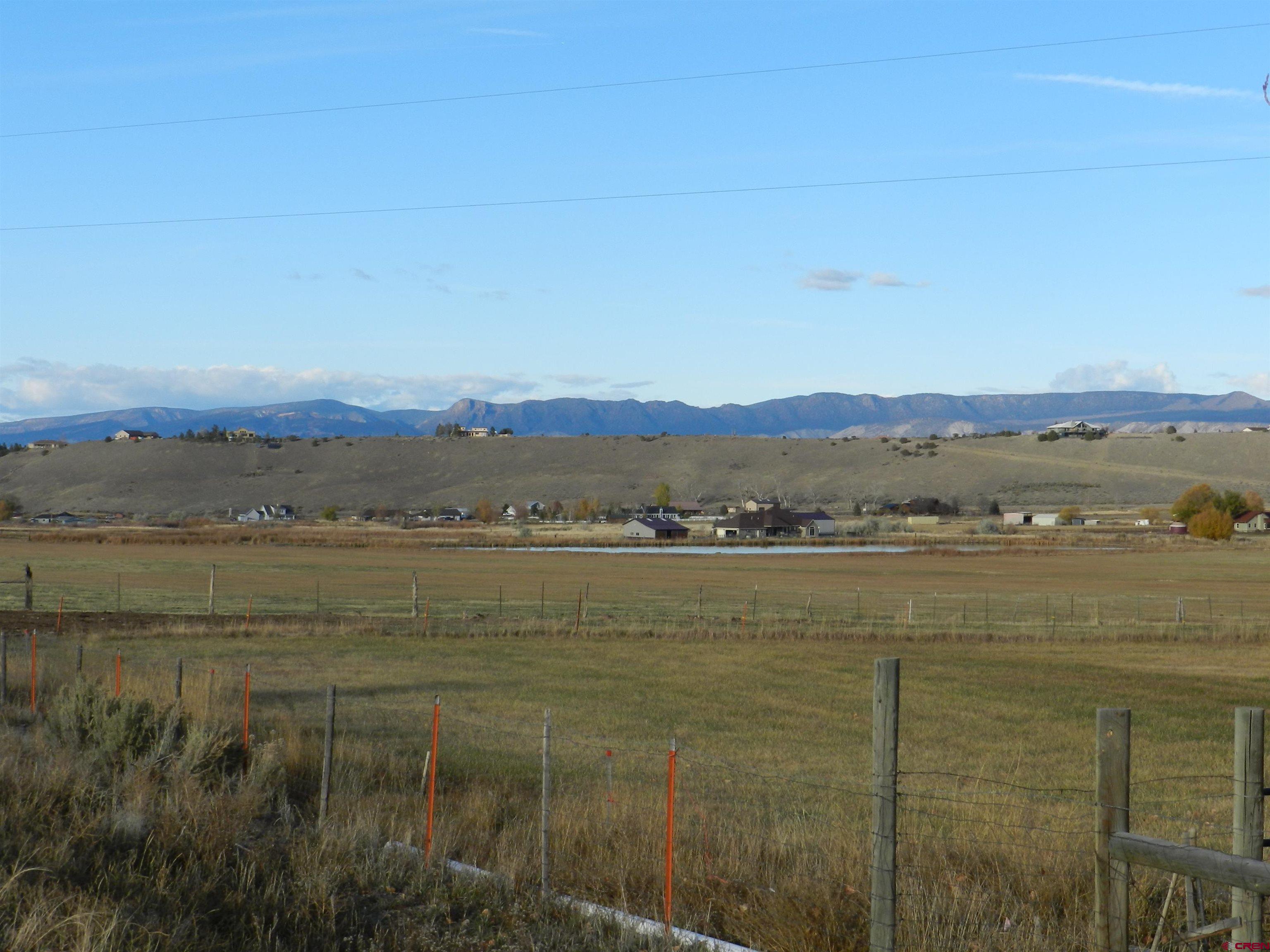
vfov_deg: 21.6
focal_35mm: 68
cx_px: 635
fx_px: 2495
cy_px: 476
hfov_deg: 28.6
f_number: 4.7
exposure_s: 1/800
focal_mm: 12.1
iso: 160
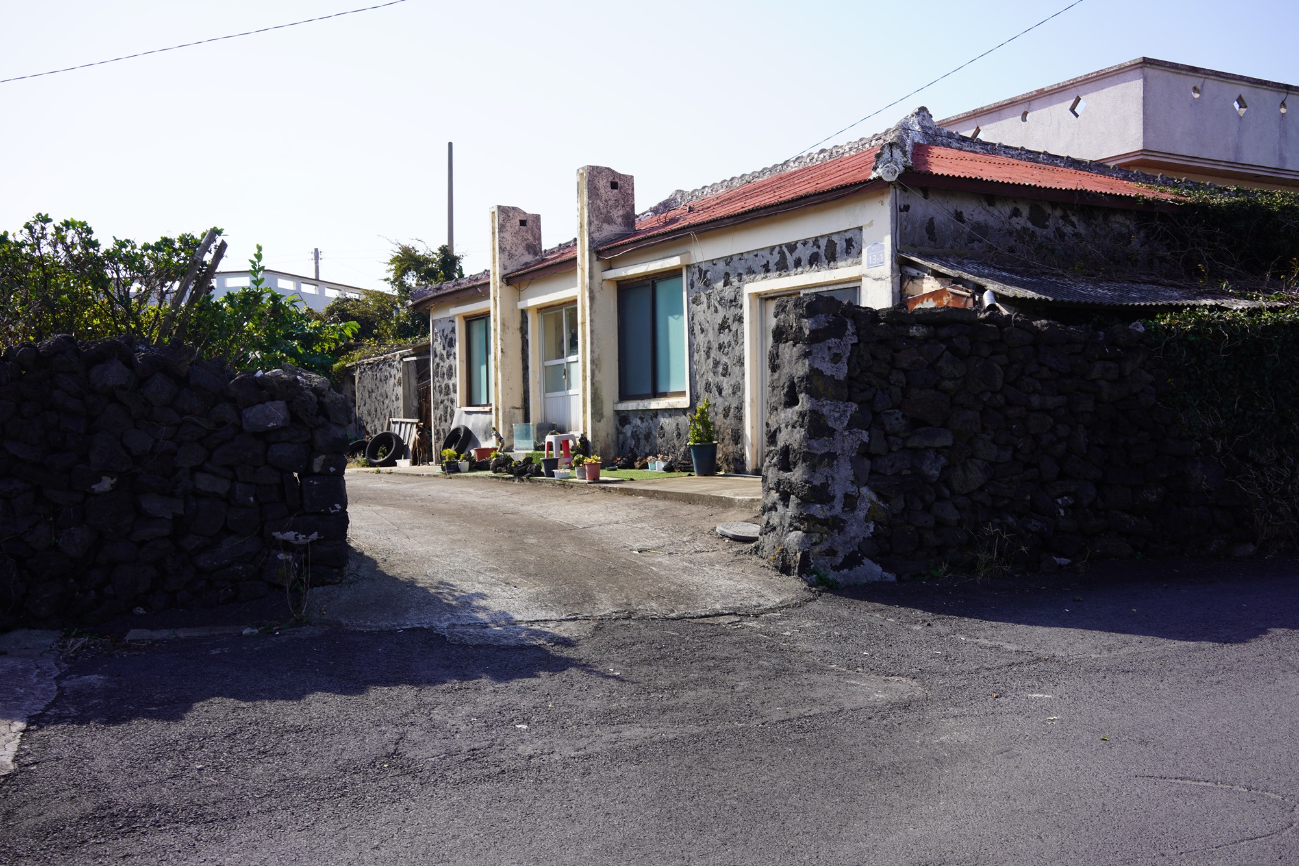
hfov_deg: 54.4
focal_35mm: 35
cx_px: 650
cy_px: 433
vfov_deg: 37.9
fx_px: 1263
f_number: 10
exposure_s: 1/100
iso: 100
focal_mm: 35
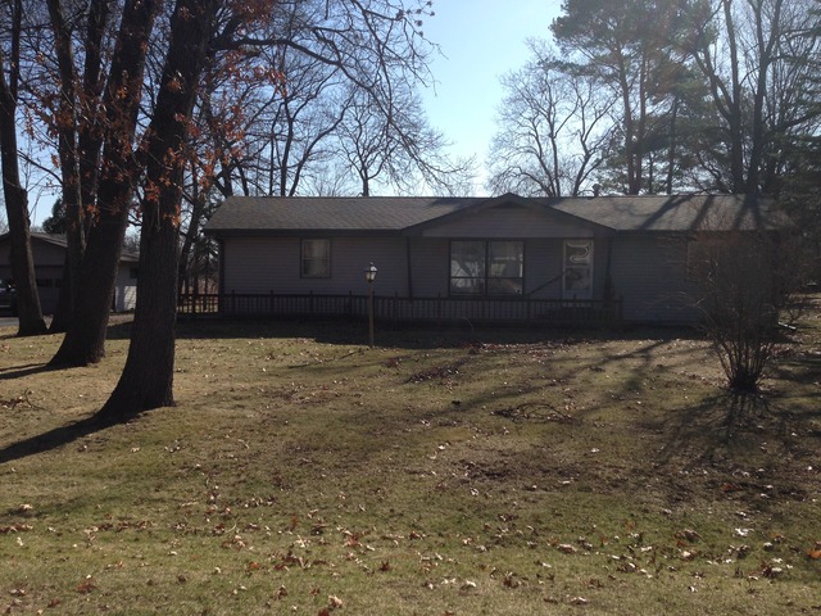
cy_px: 308
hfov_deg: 55.4
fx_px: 783
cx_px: 410
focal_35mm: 33
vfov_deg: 42.9
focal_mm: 4.12
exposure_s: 1/1506
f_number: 2.4
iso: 50
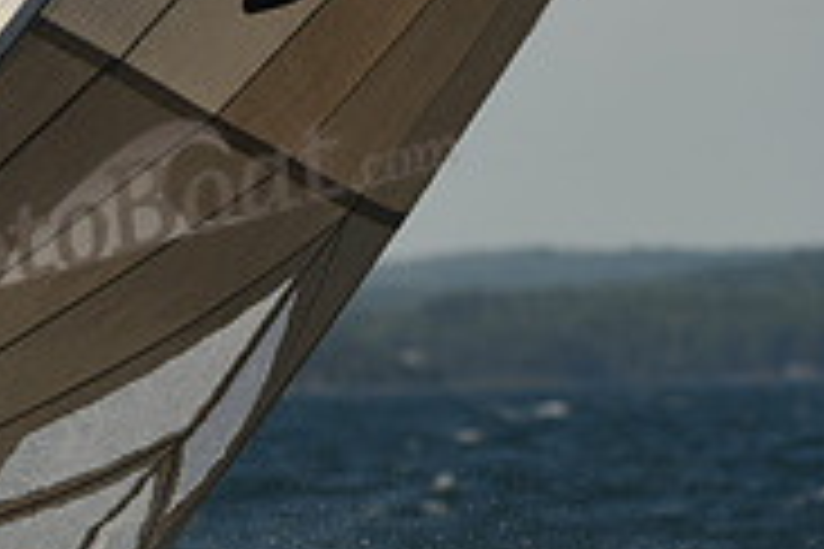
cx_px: -405
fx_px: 24604
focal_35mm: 1075
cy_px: 511
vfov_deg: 1.3
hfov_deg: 1.9
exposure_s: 1/1000
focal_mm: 340
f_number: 8
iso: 250
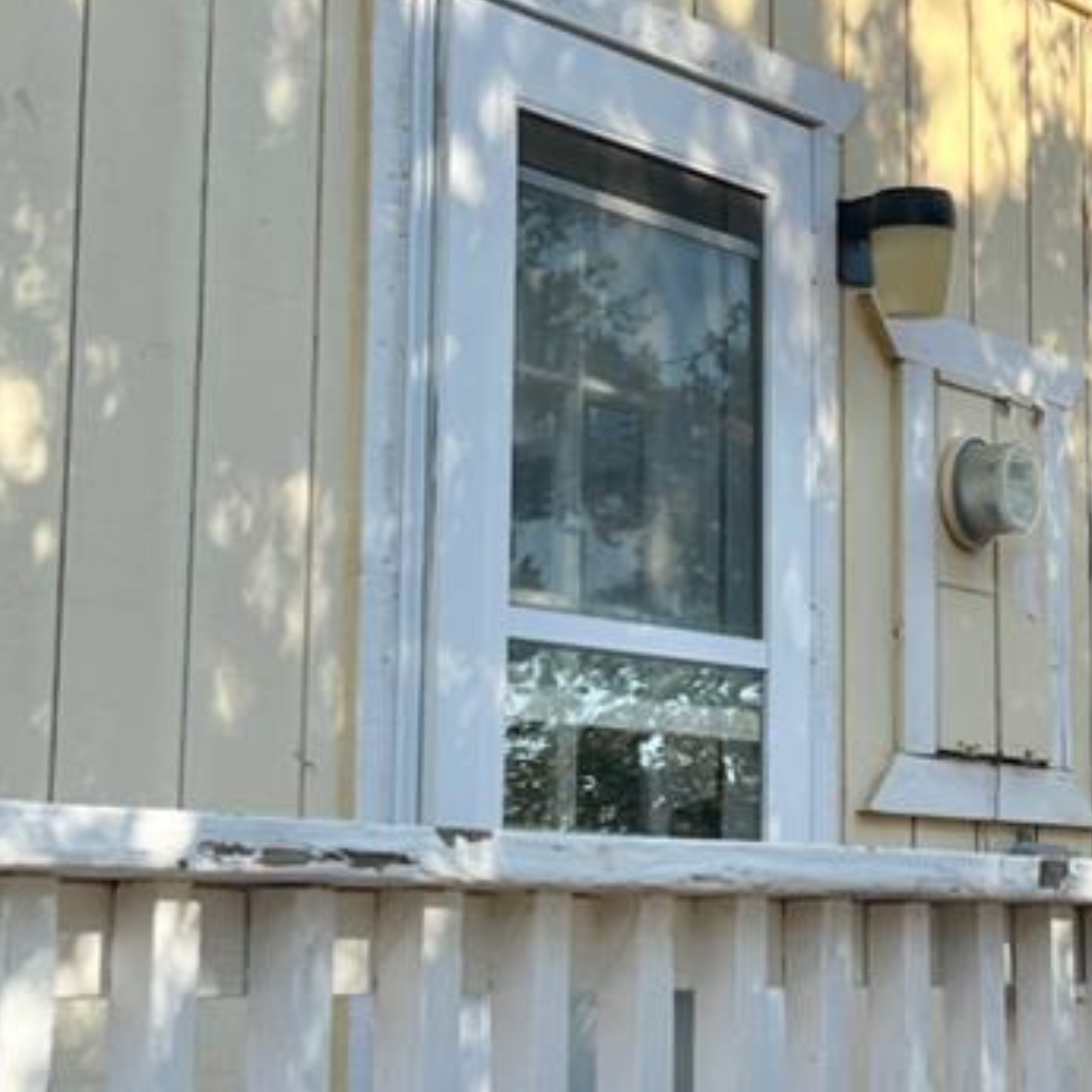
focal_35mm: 100
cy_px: 177
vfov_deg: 17.2
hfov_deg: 17.1
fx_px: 3569
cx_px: 1040
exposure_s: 1/2915
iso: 50
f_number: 1.5
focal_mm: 5.7
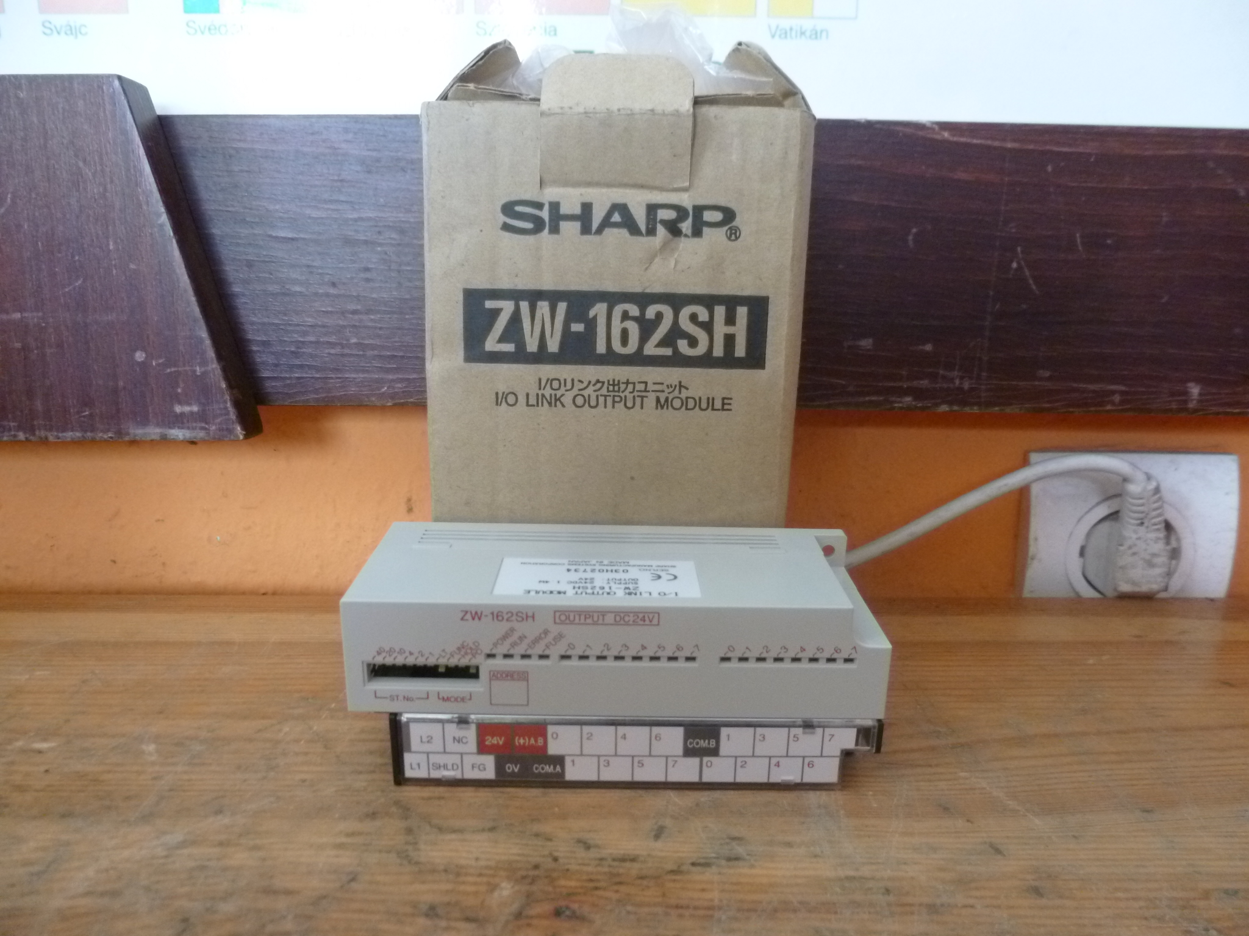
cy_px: 468
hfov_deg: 69.4
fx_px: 902
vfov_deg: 54.9
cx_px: 624
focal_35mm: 25
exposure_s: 1/30
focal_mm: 4.5
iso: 400
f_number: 3.1
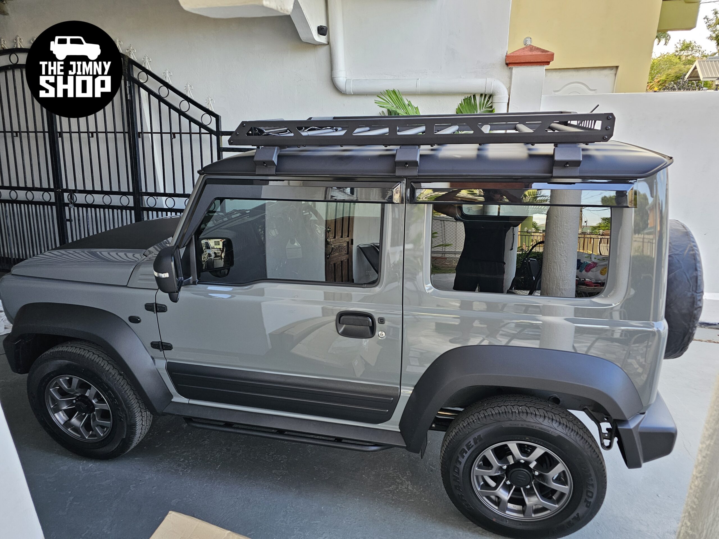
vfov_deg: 58.9
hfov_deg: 73.9
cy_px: 270
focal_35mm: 23
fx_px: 478
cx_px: 360
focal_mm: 6.3
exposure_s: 1/192
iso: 100
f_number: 1.7
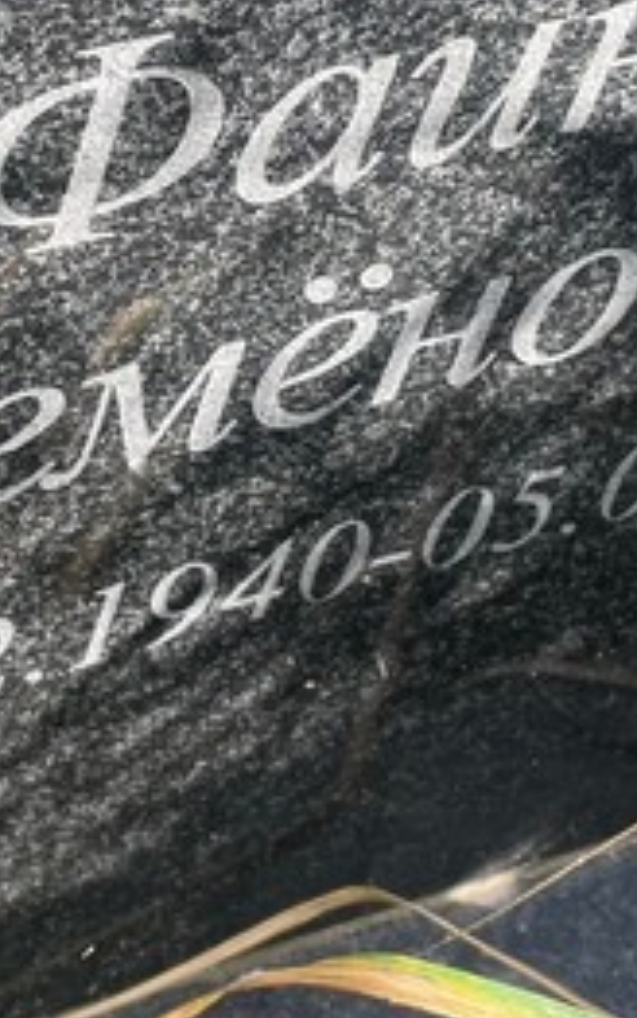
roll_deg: -2.5
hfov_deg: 15.6
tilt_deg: -43.7
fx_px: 2331
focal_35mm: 84
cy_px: 299
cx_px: 268
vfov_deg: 24.4
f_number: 1.6
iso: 32
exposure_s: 1/367
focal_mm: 4.2
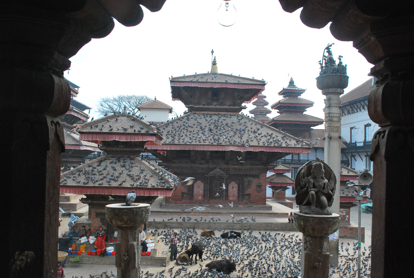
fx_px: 380
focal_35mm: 33
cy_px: 139
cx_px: 207
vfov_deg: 40.1
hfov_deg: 57.1
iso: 800
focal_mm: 22
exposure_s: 1/500
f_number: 11
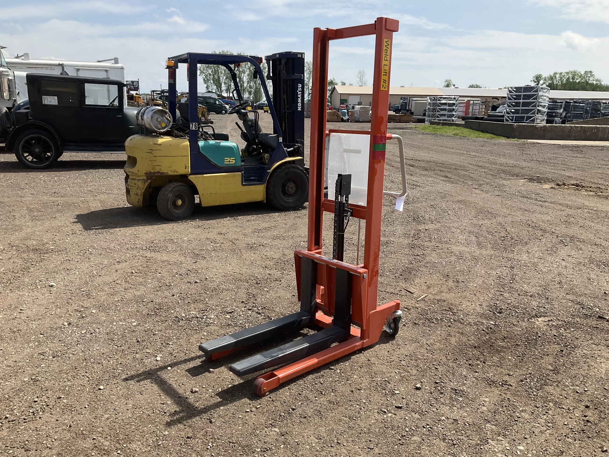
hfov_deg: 61.7
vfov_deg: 48.2
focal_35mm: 29
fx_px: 510
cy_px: 228
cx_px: 304
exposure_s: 1/1675
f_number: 1.8
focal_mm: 3
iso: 25
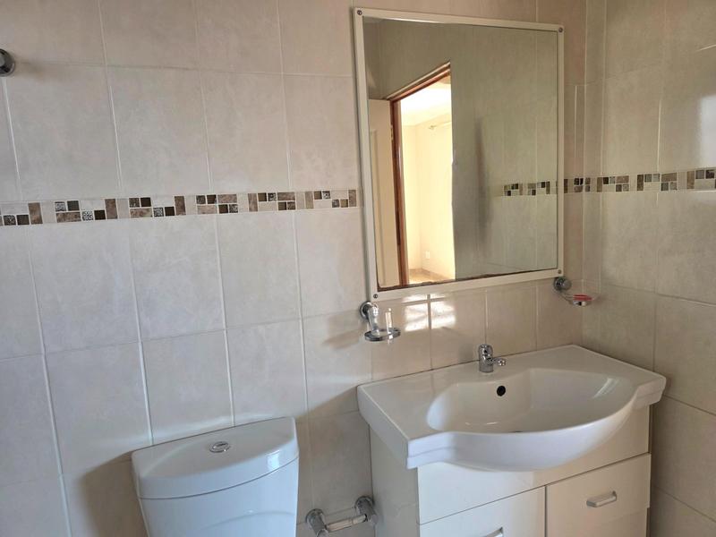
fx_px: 476
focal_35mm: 23
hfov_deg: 73.9
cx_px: 358
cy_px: 268
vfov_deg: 58.9
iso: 160
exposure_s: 1/101
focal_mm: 6.3
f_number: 1.7
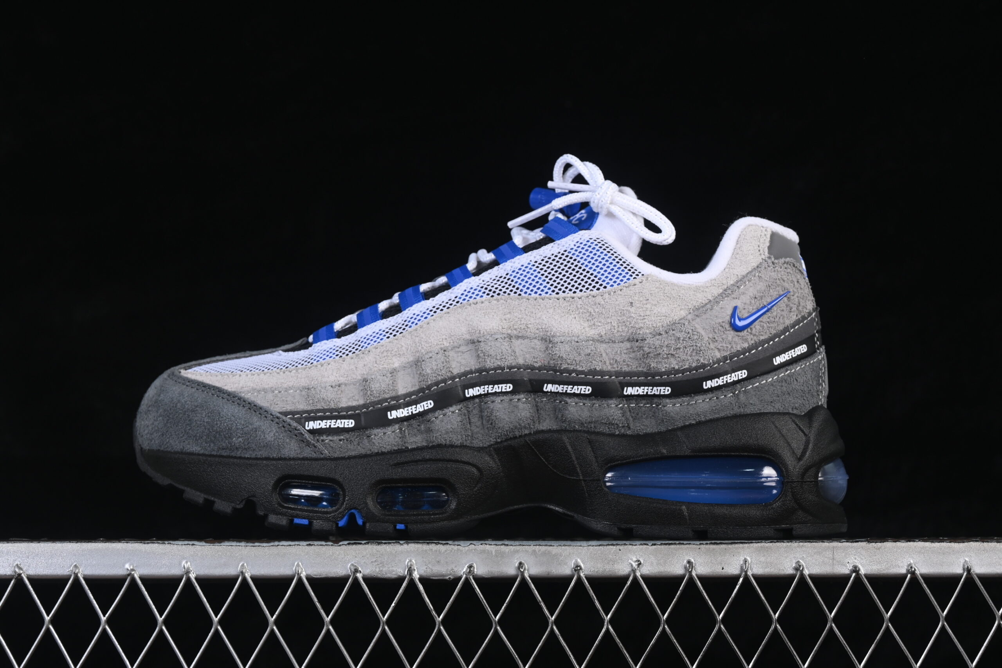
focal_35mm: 75
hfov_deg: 27.0
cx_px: 501
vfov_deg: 18.2
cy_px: 334
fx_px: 2087
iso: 160
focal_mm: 50
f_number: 8
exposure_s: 1/80
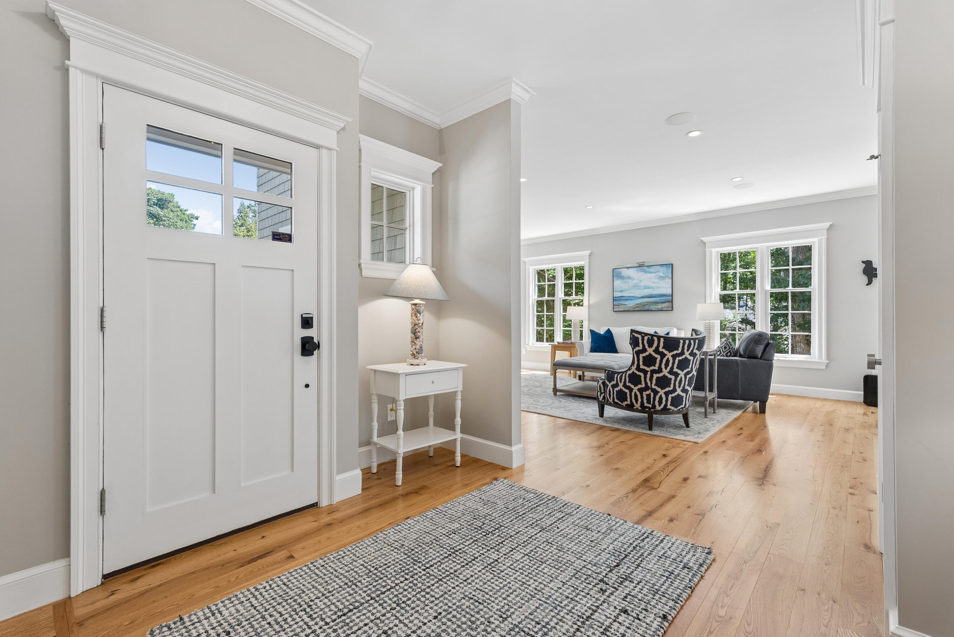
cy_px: 318
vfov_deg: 73.8
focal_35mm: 16
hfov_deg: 96.7
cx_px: 477
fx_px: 424
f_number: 7.1
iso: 320
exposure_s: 1/25
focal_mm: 16
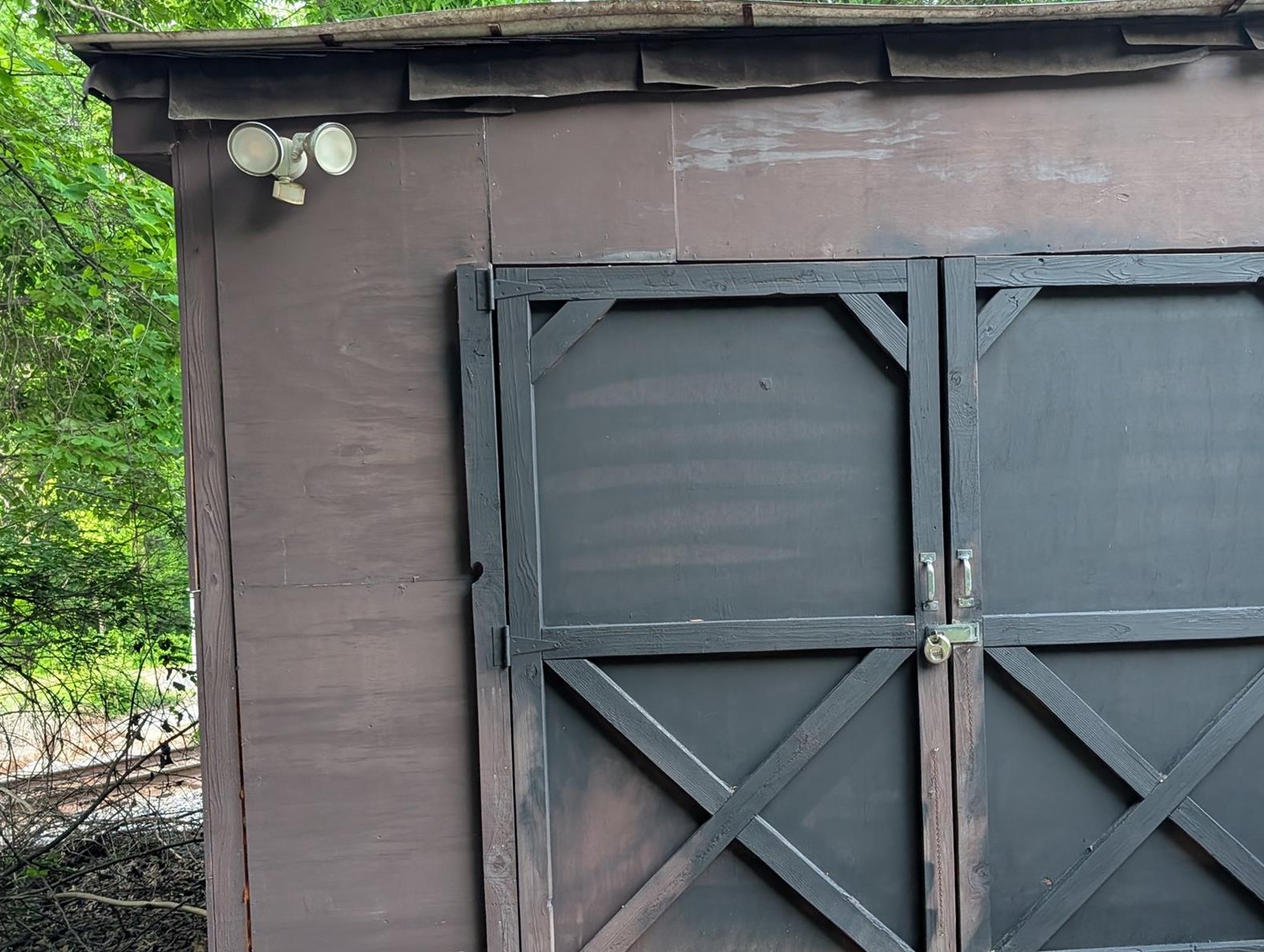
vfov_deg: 45.4
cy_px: 558
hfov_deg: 57.4
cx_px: 810
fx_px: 1134
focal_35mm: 31
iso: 788
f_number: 1.68
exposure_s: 1/299
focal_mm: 6.9
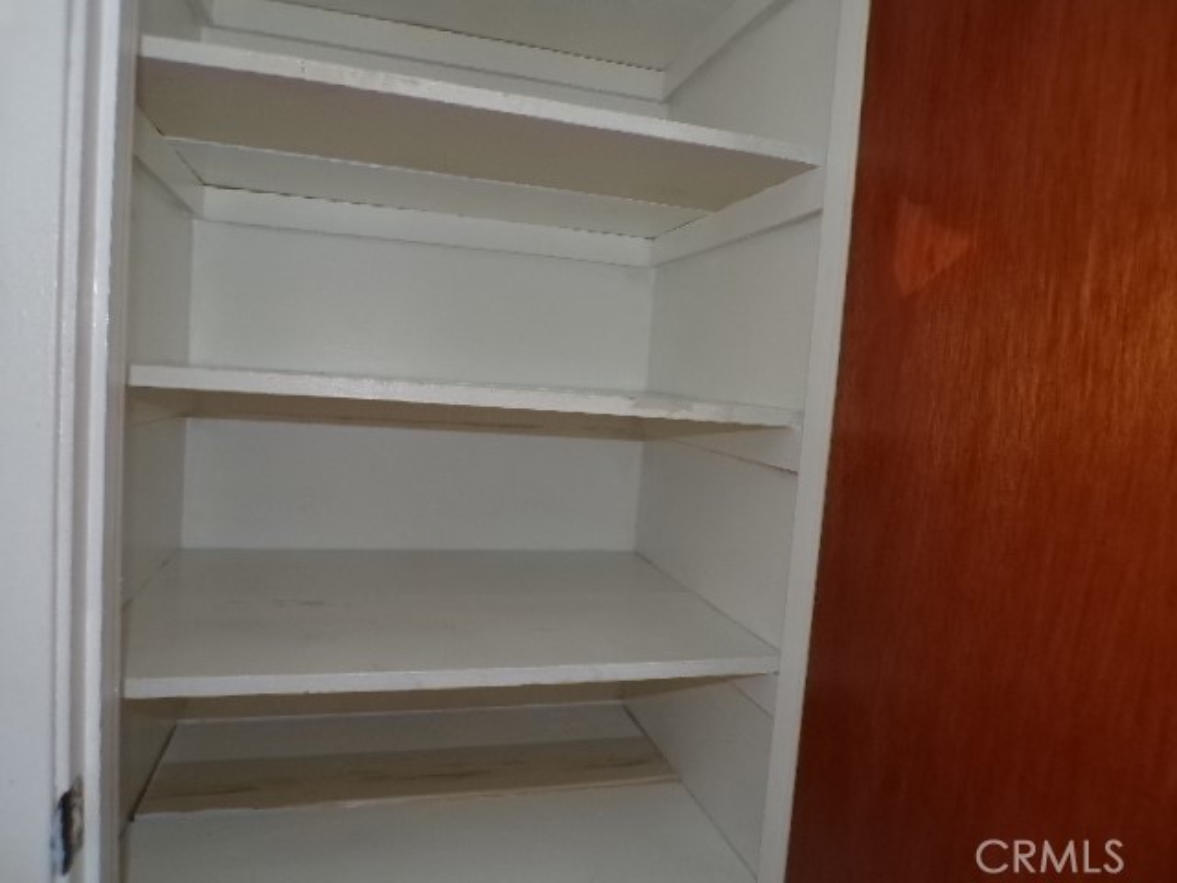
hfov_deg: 71.6
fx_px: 816
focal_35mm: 24
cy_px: 442
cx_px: 588
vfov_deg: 56.8
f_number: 3
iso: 200
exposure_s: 1/17
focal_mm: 4.3
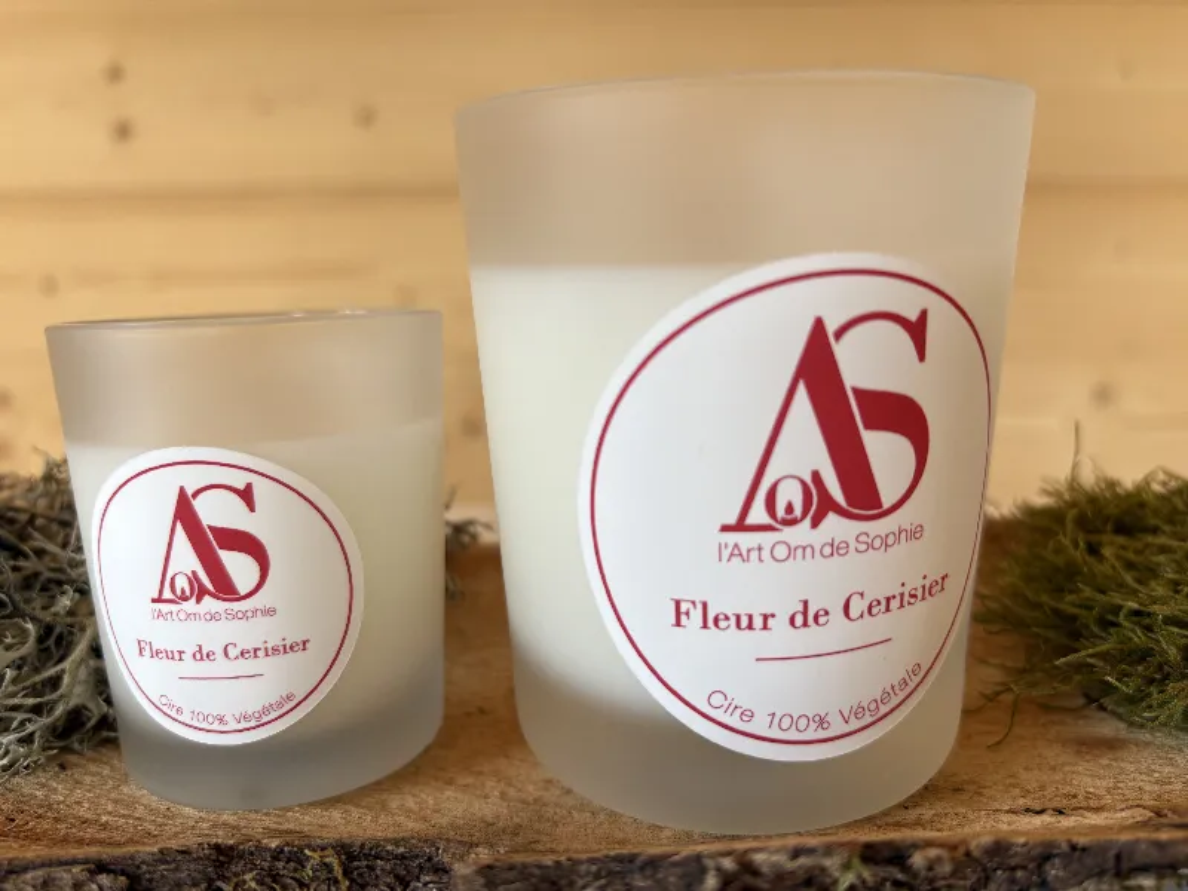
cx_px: 594
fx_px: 892
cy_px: 446
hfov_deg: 67.3
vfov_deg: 53.1
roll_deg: +0.7
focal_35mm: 26
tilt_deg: -12.6
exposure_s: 1/122
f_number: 1.6
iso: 50
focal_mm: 5.96
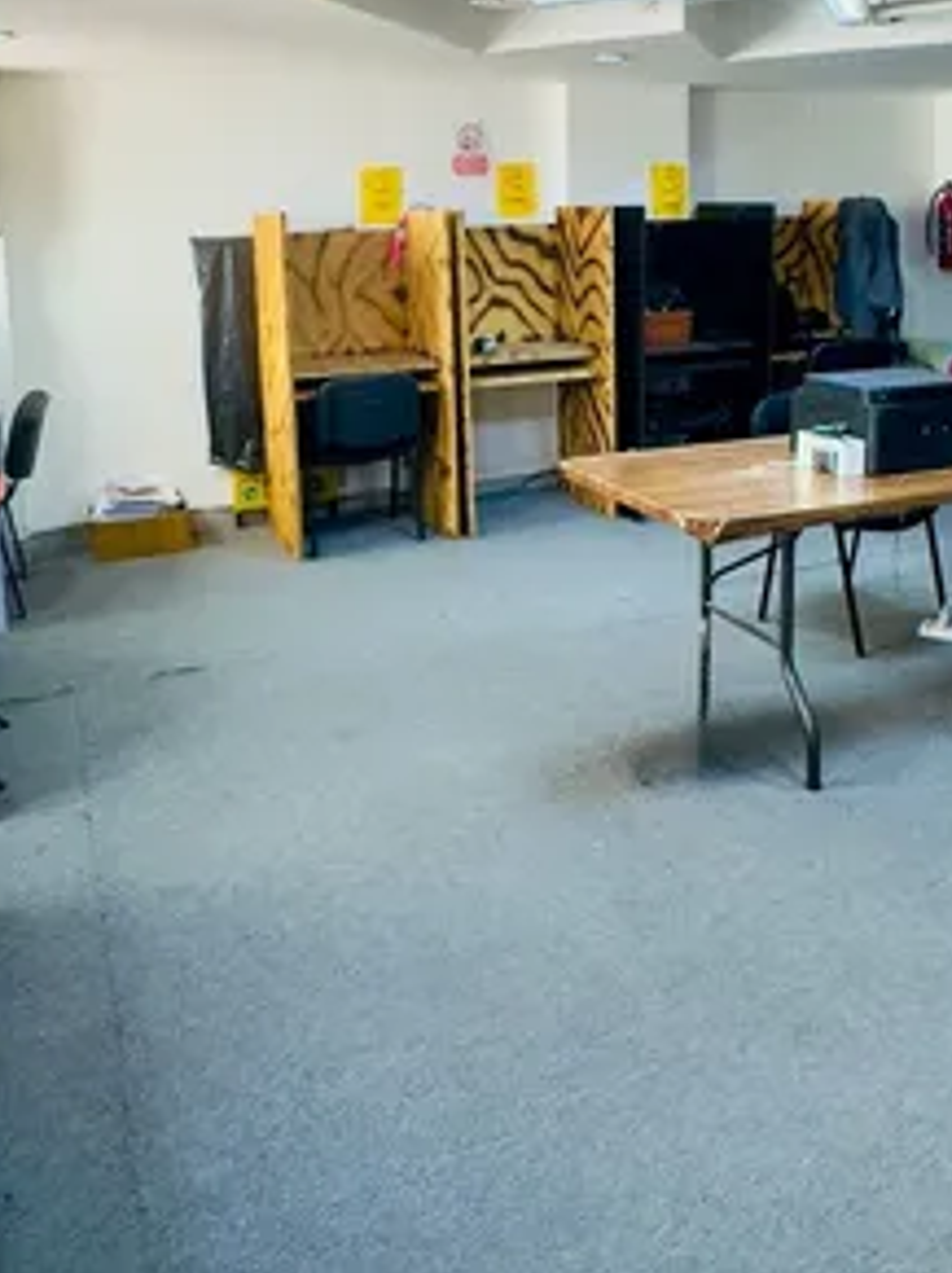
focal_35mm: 29
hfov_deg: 48.2
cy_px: 347
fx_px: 1065
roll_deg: +1.2
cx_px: 456
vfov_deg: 59.0
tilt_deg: -5.2
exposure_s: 1/60
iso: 250
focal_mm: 2.22
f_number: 2.2
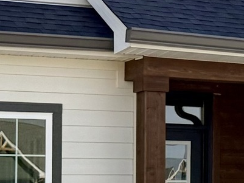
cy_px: 129
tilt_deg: +5.6
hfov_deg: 10.2
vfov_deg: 8.1
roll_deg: +0.6
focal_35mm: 184
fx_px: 1297
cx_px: 416
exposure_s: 1/5319
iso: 100
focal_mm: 6.76
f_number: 1.78
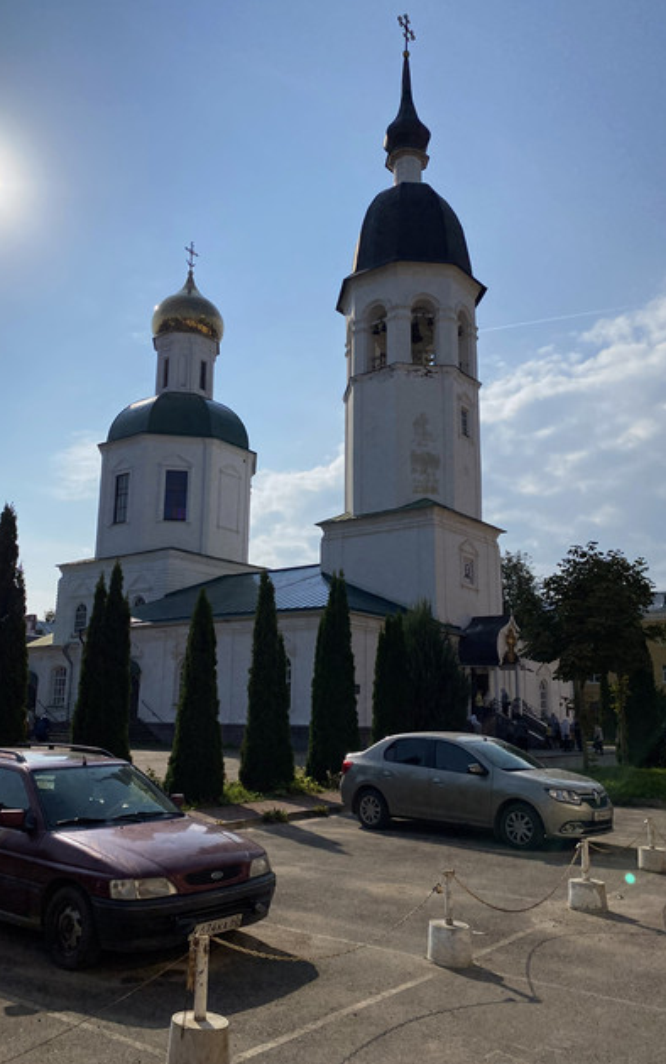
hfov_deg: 44.5
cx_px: 304
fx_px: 813
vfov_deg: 66.5
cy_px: 535
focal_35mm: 28
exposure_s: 1/12658
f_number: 1.8
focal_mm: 4.25
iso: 40
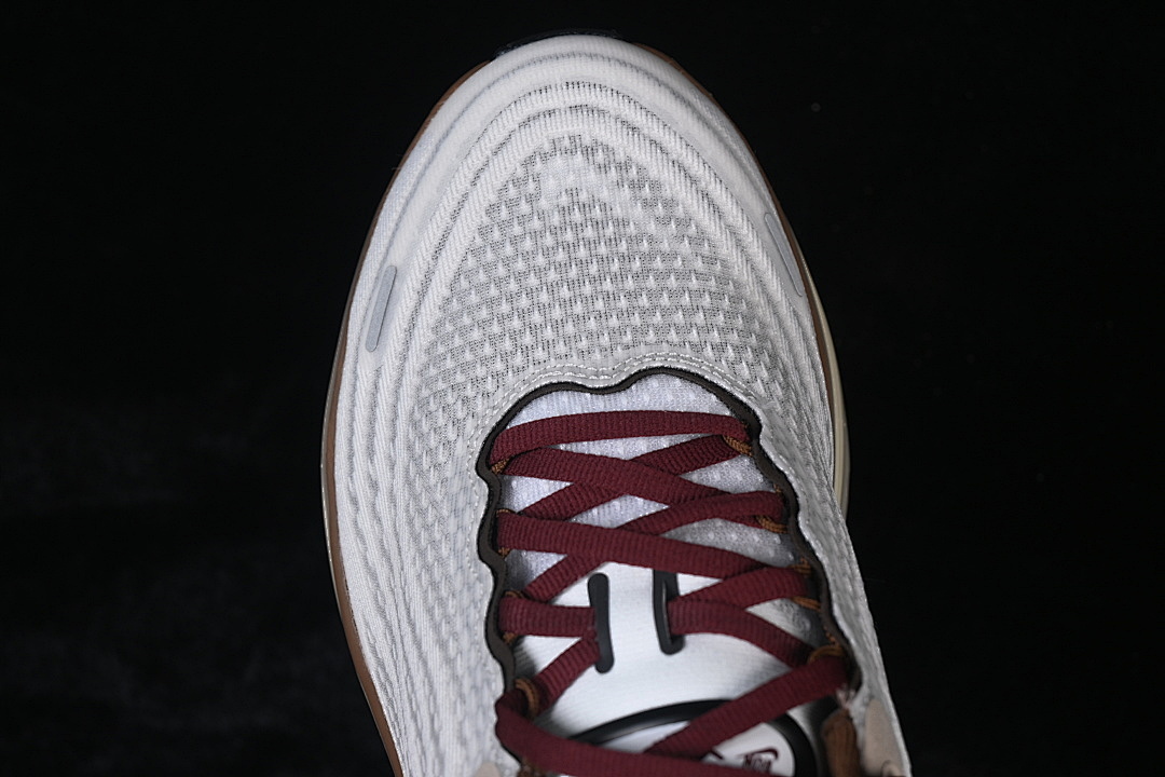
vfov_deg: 18.2
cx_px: 582
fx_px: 2427
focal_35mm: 75
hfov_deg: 27.0
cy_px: 388
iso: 160
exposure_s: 1/80
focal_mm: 50
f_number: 7.1
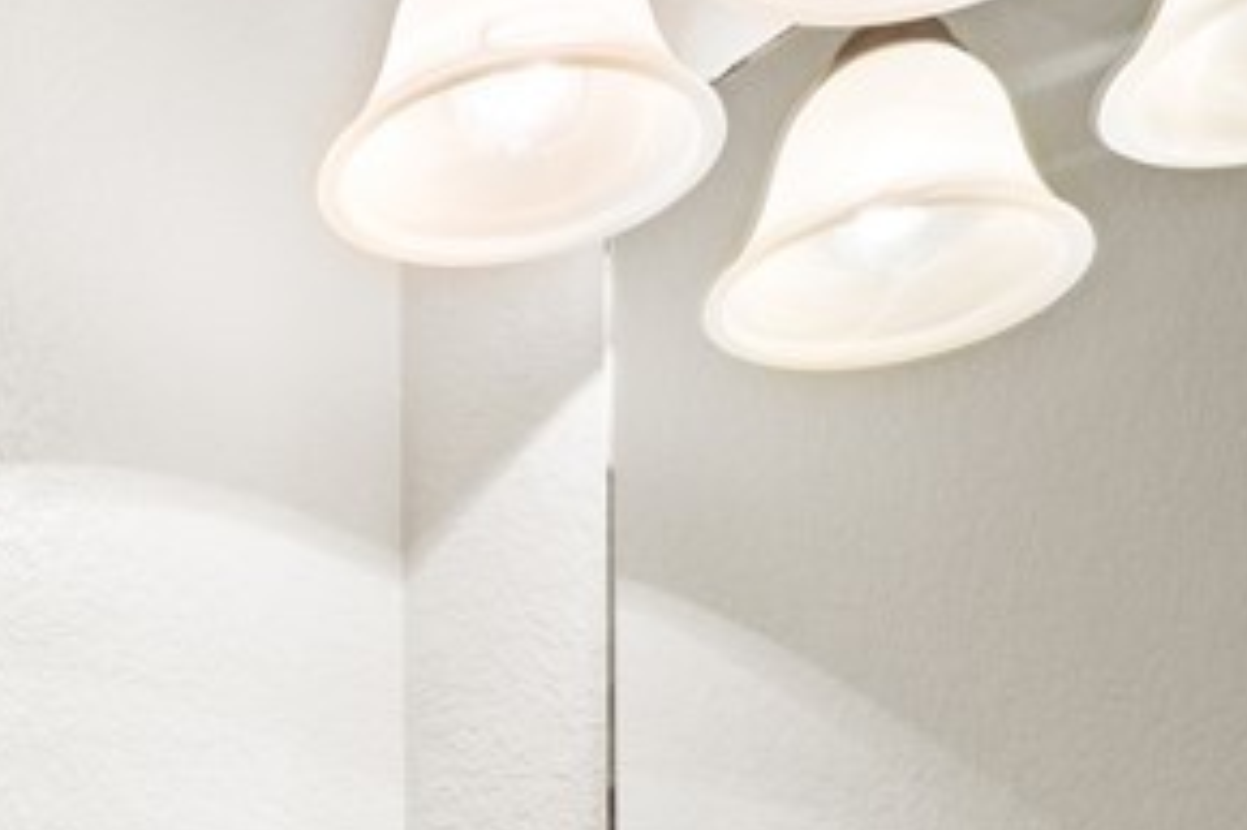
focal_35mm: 60
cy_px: 1516
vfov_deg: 17.8
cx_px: -133
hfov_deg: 29.9
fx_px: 2077
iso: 200
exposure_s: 1/2.5
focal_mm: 16
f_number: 9
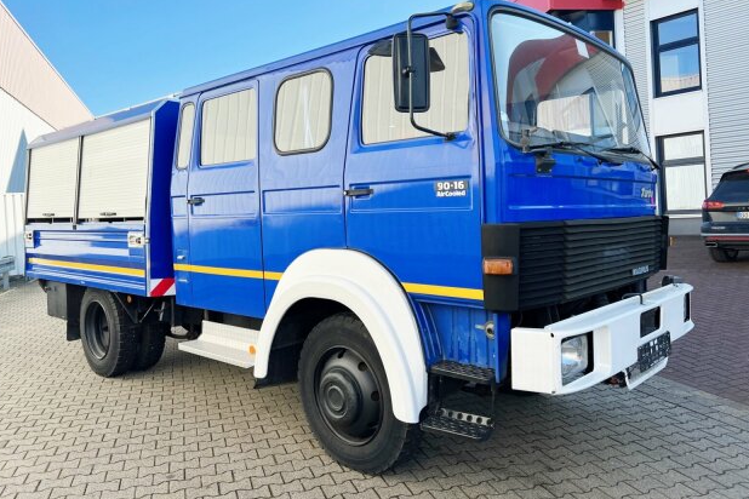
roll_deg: +2.1
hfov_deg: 65.5
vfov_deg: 46.3
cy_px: 217
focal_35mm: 28
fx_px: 583
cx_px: 370
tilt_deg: +0.7
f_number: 1.5
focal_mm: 5.7
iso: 50
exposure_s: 1/1511
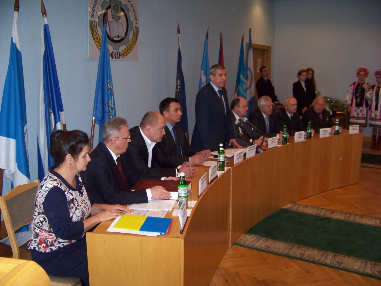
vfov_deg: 39.7
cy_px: 143
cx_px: 190
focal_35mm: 36
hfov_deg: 51.4
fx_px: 396
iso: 200
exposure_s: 1/30
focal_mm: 5.85
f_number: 2.8
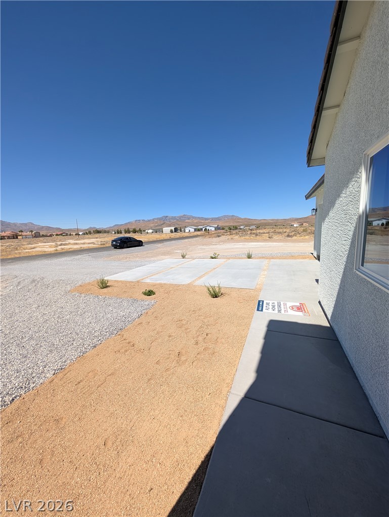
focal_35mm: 12
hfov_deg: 94.7
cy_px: 258
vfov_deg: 110.4
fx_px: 179
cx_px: 194
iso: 55
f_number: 1.7
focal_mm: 2.02
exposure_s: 1/3663
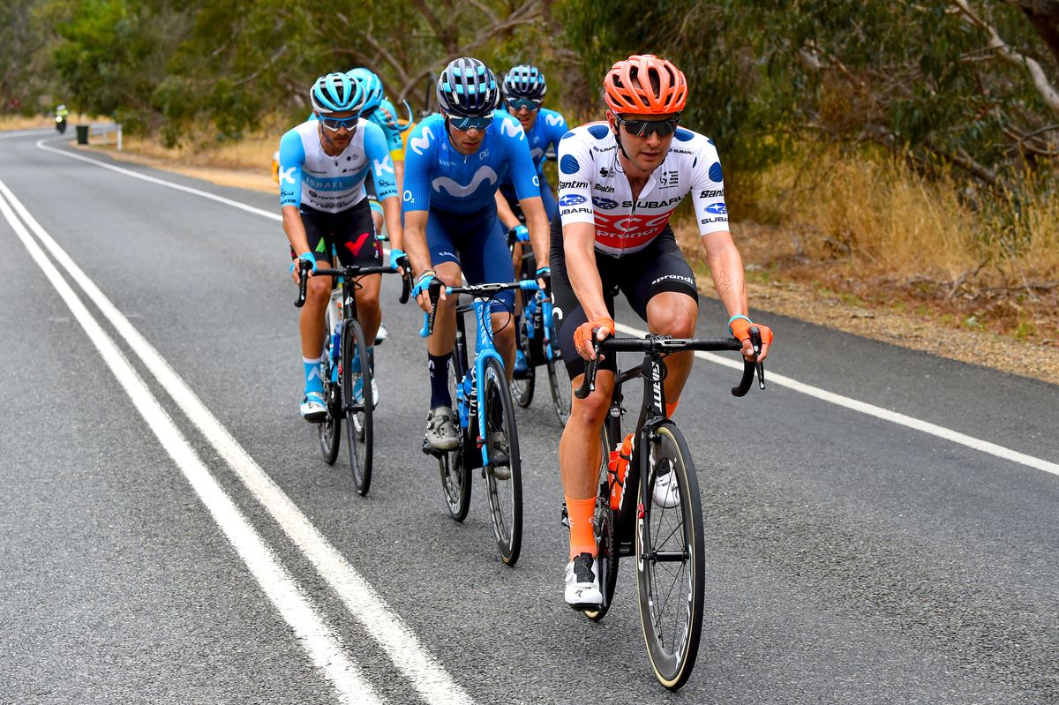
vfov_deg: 13.7
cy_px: 352
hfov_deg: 20.4
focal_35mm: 100
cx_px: 530
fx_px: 2940
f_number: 8
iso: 1000
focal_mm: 100
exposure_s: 1/1600
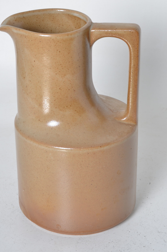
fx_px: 692
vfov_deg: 20.6
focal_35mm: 99
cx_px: 74
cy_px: 112
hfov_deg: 13.8
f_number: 11
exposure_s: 1/125
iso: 100
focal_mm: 50
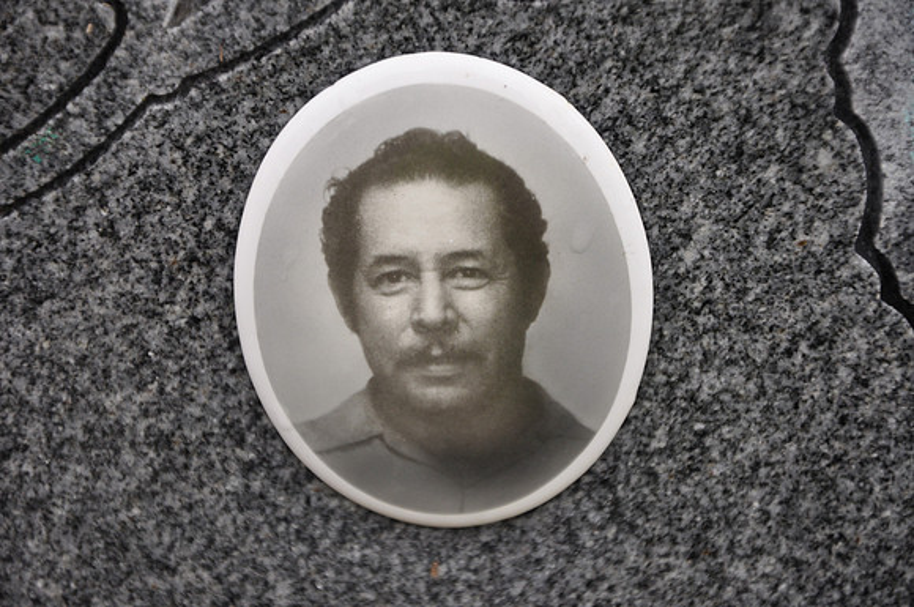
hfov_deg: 13.1
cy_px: 304
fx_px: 3993
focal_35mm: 158
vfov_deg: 8.7
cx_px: 457
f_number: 5.6
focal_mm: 105
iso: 400
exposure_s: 1/80
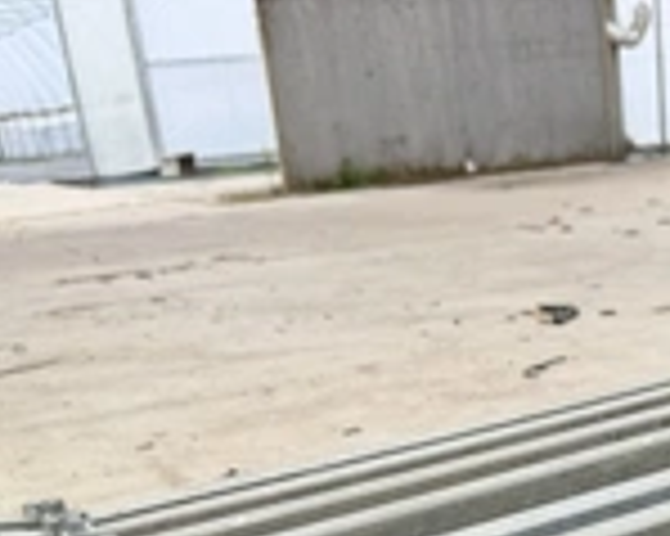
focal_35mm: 63
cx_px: 603
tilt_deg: -24.7
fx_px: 1248
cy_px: 671
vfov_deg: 22.1
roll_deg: +4.5
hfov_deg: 28.9
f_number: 1.78
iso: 80
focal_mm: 6.76
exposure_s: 1/878
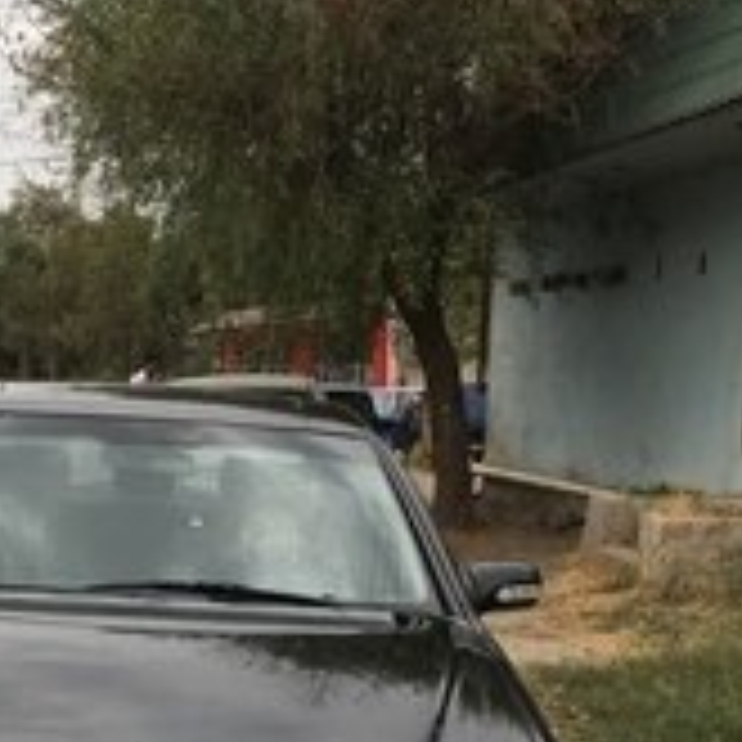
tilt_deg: -15.2
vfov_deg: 21.0
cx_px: 175
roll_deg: -0.1
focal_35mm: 77
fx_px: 1867
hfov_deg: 22.2
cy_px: 886
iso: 32
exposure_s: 1/50
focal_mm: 4.15
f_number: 2.2
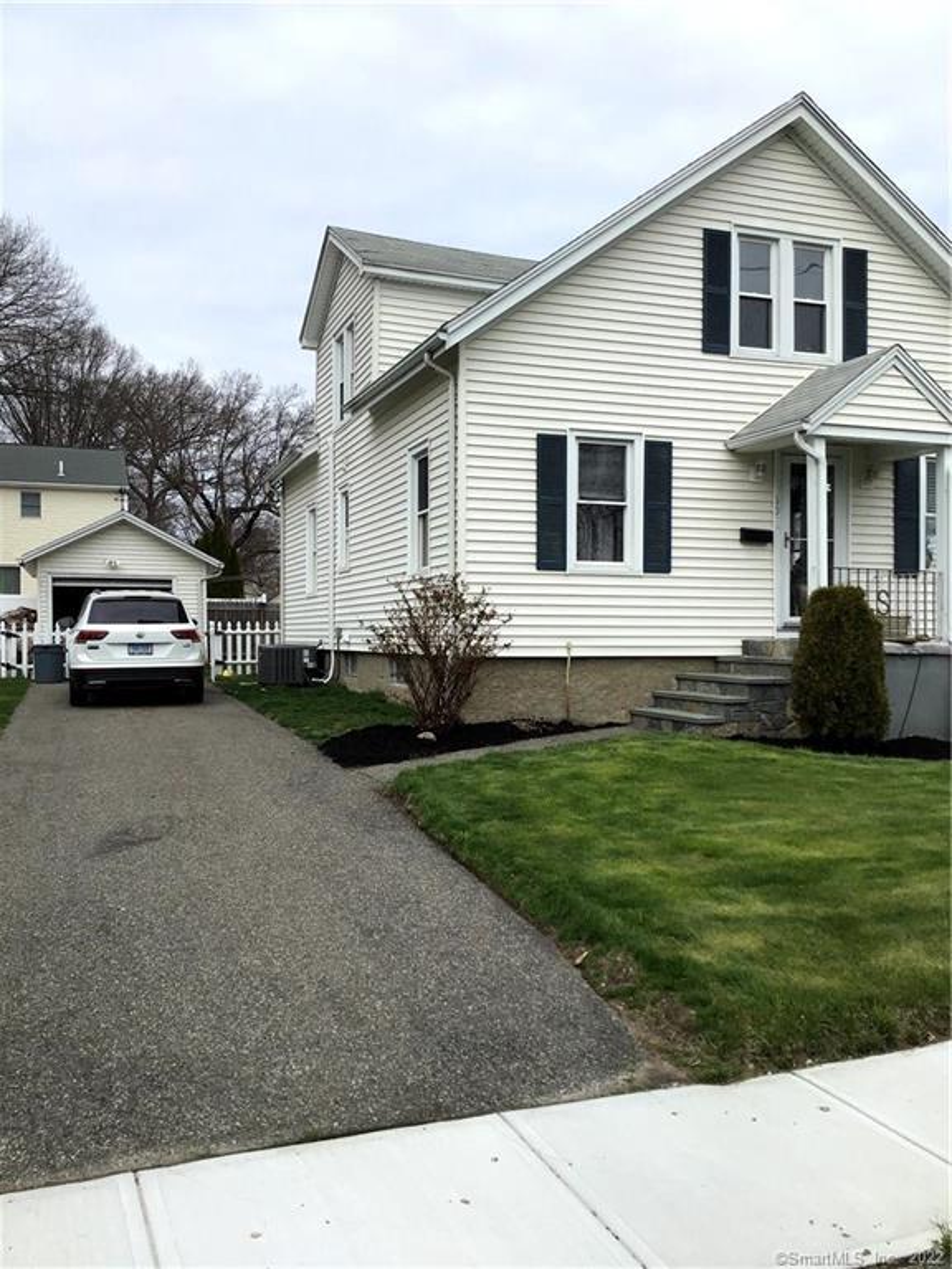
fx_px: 1137
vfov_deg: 58.4
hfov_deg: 45.4
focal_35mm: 31
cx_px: 476
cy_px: 634
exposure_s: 1/1508
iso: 25
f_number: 2.4
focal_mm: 3.3
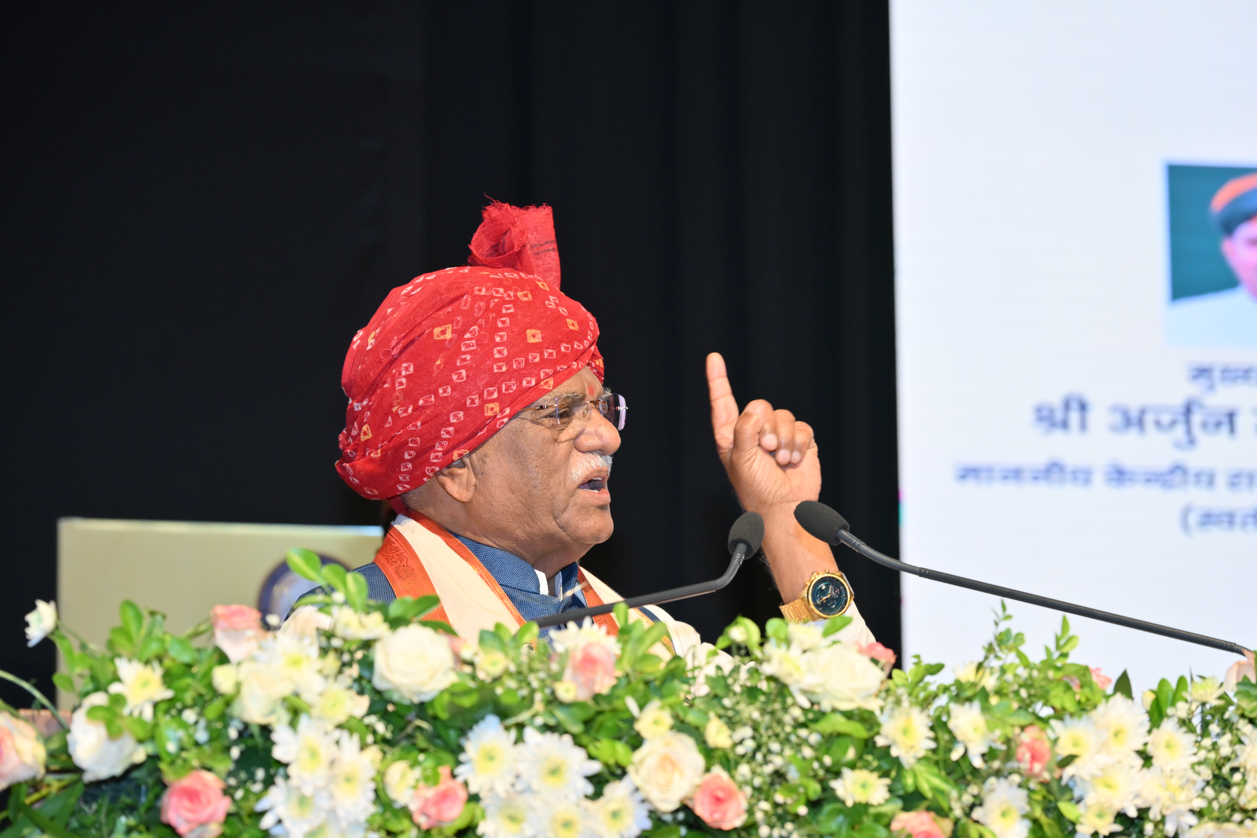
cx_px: 628
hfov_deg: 17.1
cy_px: 419
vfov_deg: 11.4
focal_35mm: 120
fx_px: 4190
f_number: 5.6
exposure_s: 1/125
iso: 1000
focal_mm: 120
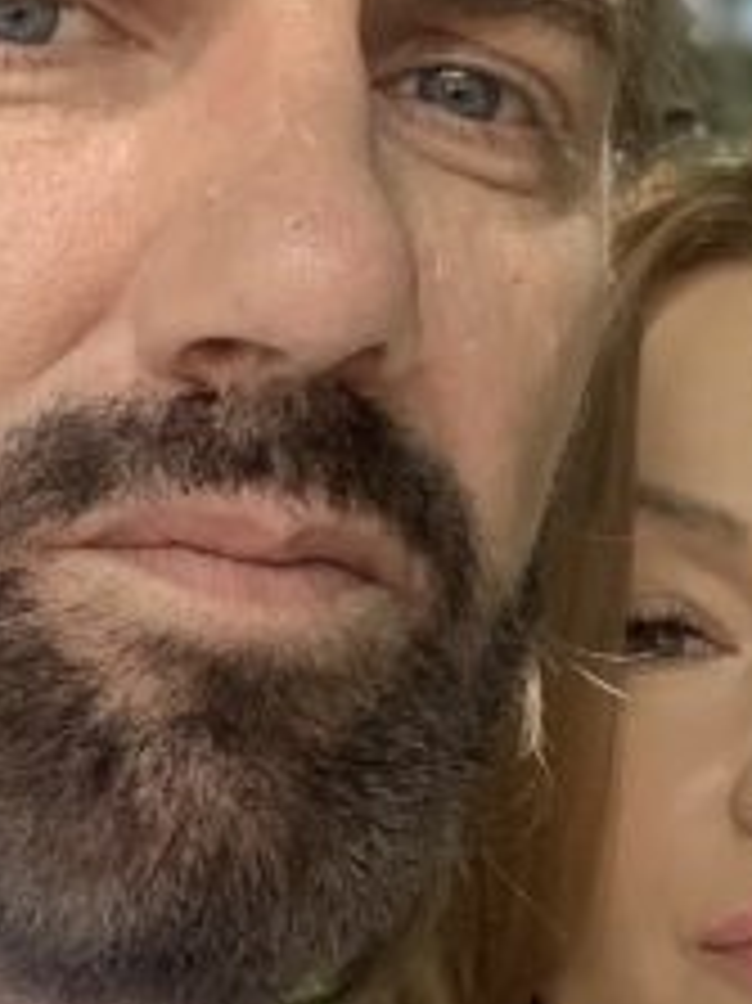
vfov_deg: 13.4
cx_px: 675
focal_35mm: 147
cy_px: 428
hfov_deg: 10.0
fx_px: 4262
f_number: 2.2
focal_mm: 2.87
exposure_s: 1/265
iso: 16
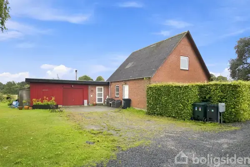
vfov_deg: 61.9
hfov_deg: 84.0
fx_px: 139
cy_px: 84
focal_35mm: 20
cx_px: 125
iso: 200
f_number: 8
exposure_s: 1/50
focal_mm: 13.2
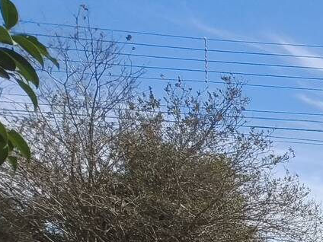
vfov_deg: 23.1
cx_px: 515
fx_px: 476
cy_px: 361
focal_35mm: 51
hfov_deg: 25.3
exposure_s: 1/2119
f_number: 2.2
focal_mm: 1.67
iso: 50
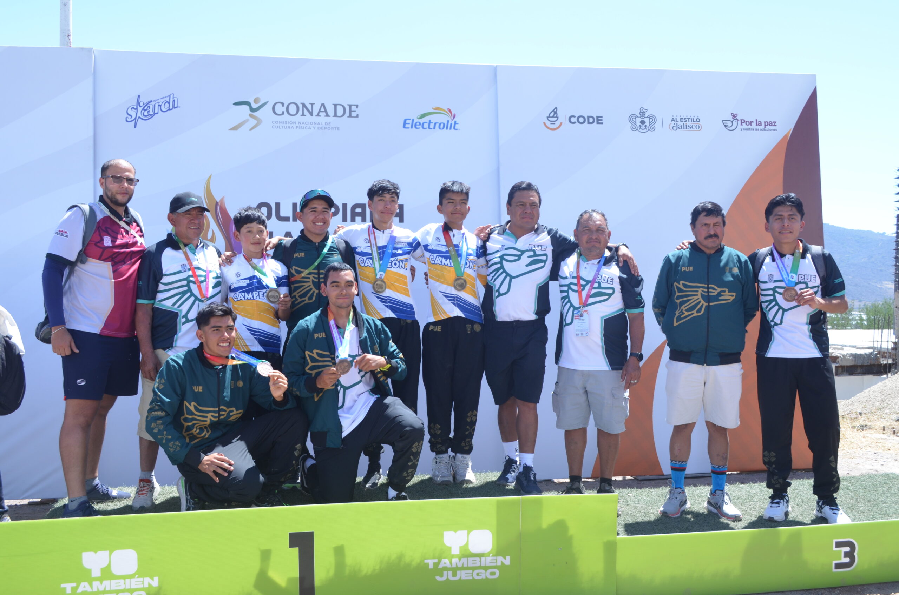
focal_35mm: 36
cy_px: 298
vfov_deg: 36.7
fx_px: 897
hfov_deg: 53.2
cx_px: 450
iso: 200
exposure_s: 1/200
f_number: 7.1
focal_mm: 24
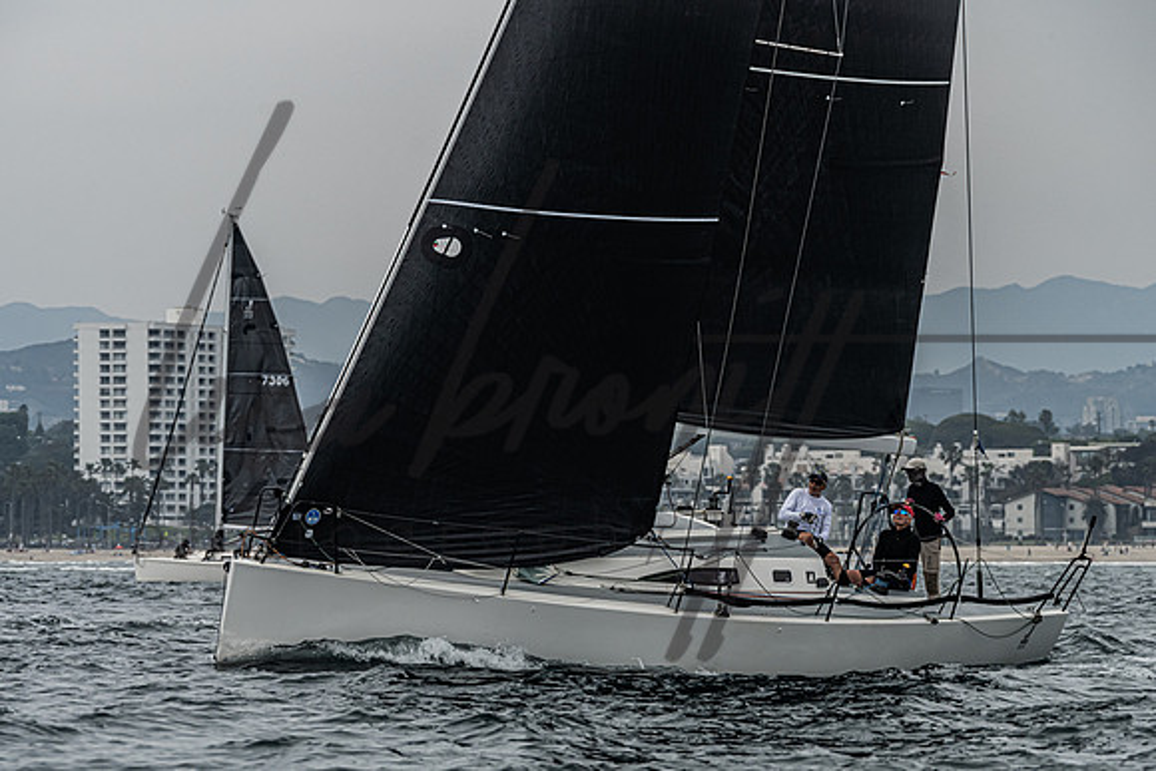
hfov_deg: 7.5
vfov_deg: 5.0
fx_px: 8807
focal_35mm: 274
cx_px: 542
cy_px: 414
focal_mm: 200
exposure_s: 1/1600
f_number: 8
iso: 320
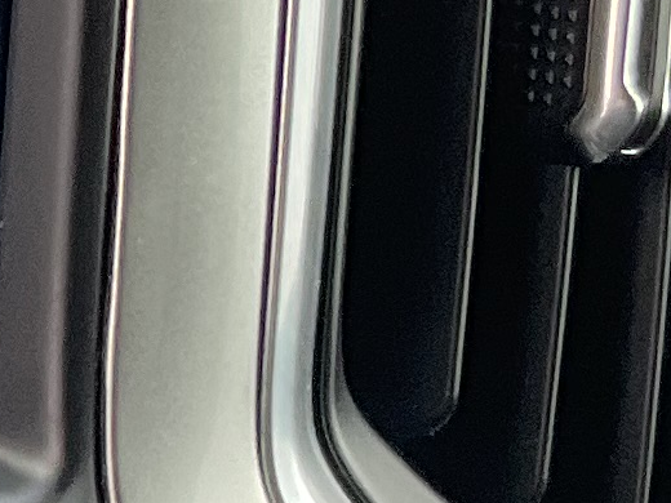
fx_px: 4361
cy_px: 794
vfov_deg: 6.5
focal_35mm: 225
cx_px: -825
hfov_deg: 8.2
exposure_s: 1/91
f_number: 1.8
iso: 64
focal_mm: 3
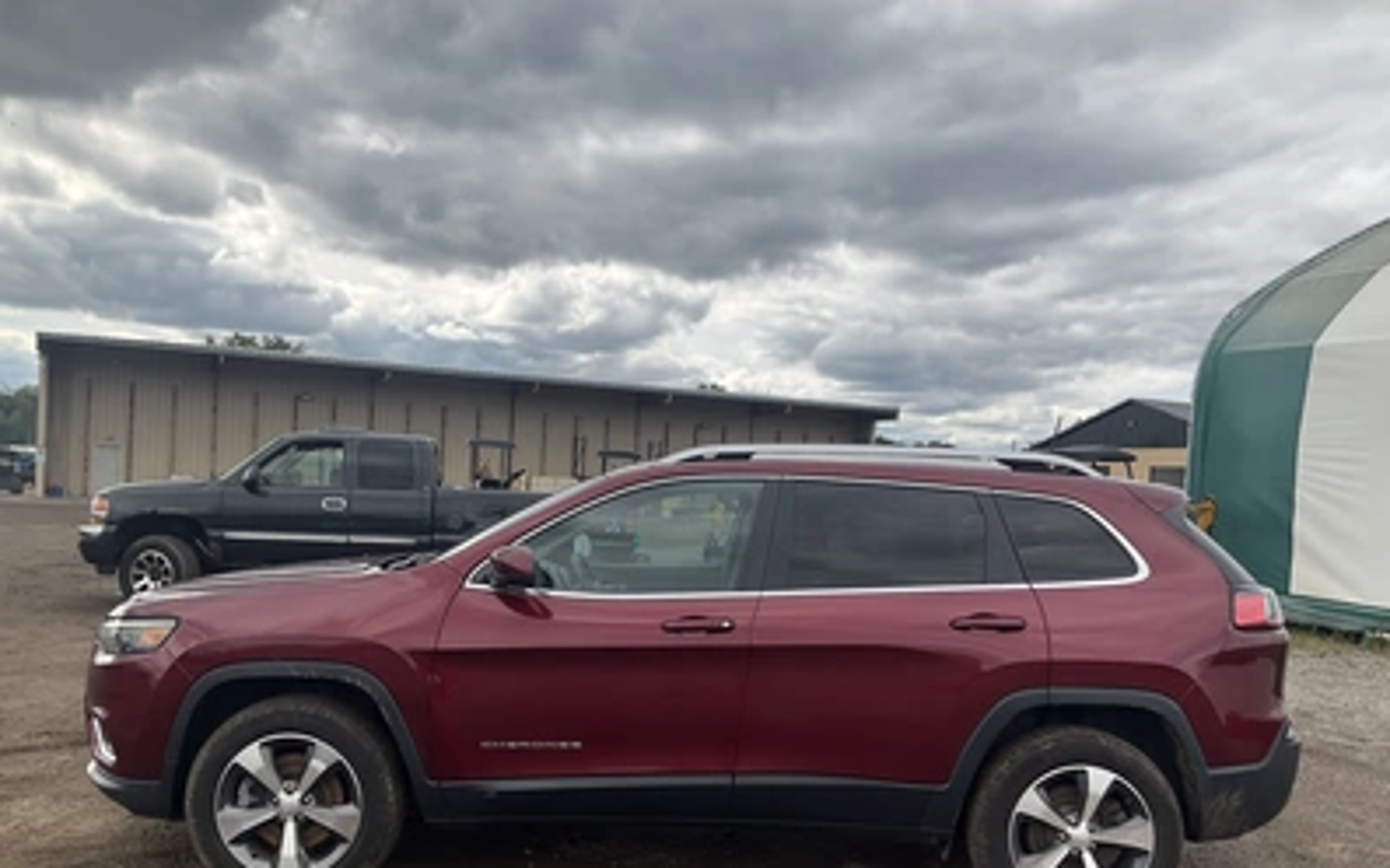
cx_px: 697
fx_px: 1174
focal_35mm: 31
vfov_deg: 40.4
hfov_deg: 61.2
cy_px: 511
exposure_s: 1/1675
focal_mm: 3
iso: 25
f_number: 1.8
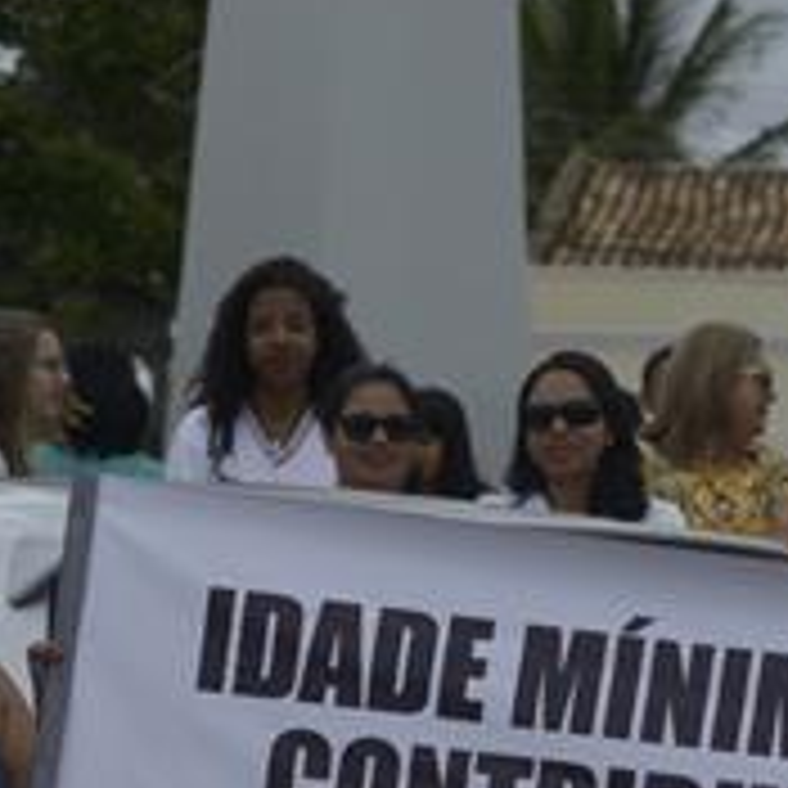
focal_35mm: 233
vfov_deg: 7.5
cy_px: 842
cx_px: 1054
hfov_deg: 7.4
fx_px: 6001
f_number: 5.6
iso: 320
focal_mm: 80
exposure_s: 1/2500
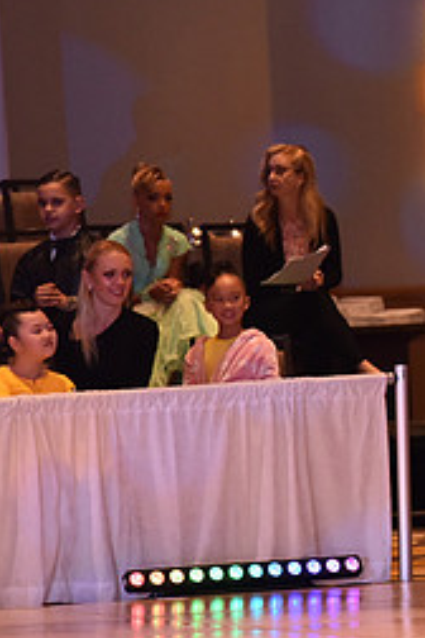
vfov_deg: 4.5
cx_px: 729
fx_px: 8163
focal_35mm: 461
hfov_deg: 3.0
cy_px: 318
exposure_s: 1/250
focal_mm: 200
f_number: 5
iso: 2000
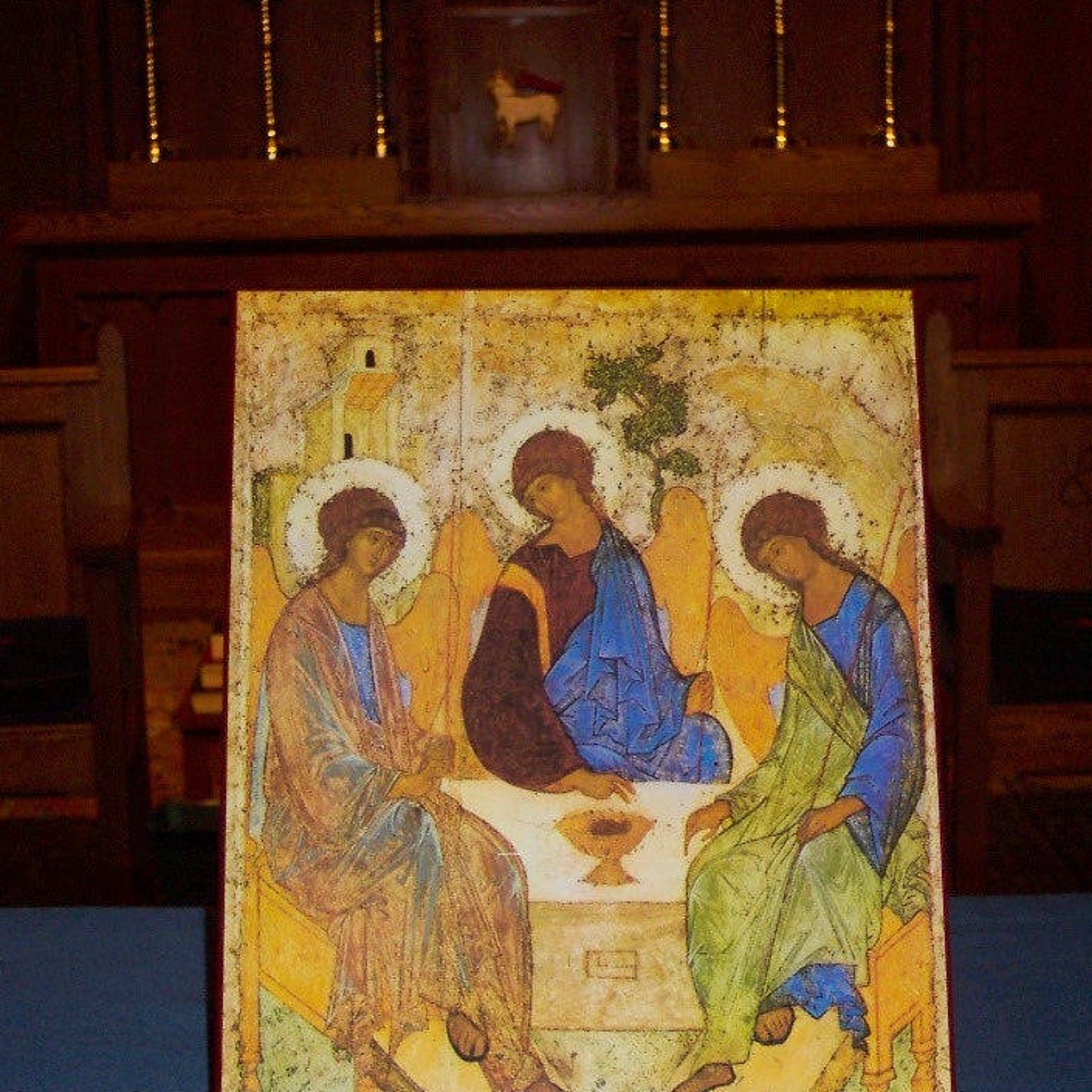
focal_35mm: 82
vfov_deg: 21.0
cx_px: 542
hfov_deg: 21.1
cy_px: 770
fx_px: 2927
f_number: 3.4
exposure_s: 1/45
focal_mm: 13.3
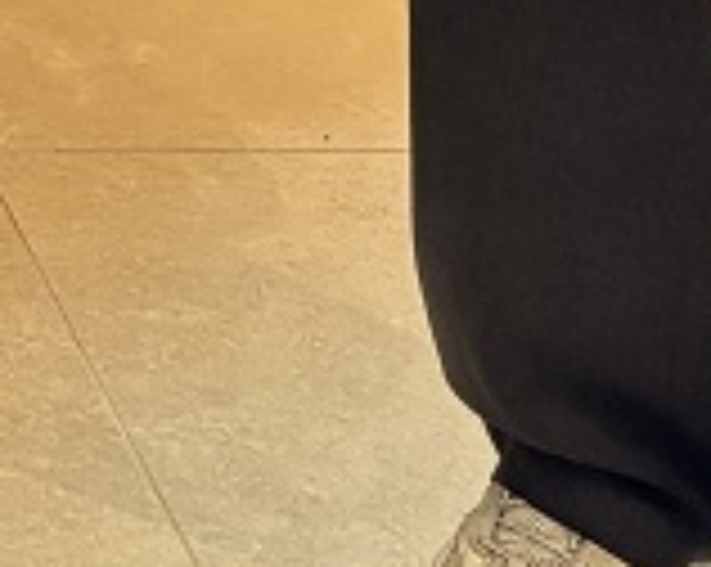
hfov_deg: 8.7
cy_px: -1462
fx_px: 4329
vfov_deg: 6.5
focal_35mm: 206
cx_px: -882
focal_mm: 5.96
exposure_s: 1/60
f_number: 1.6
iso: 320
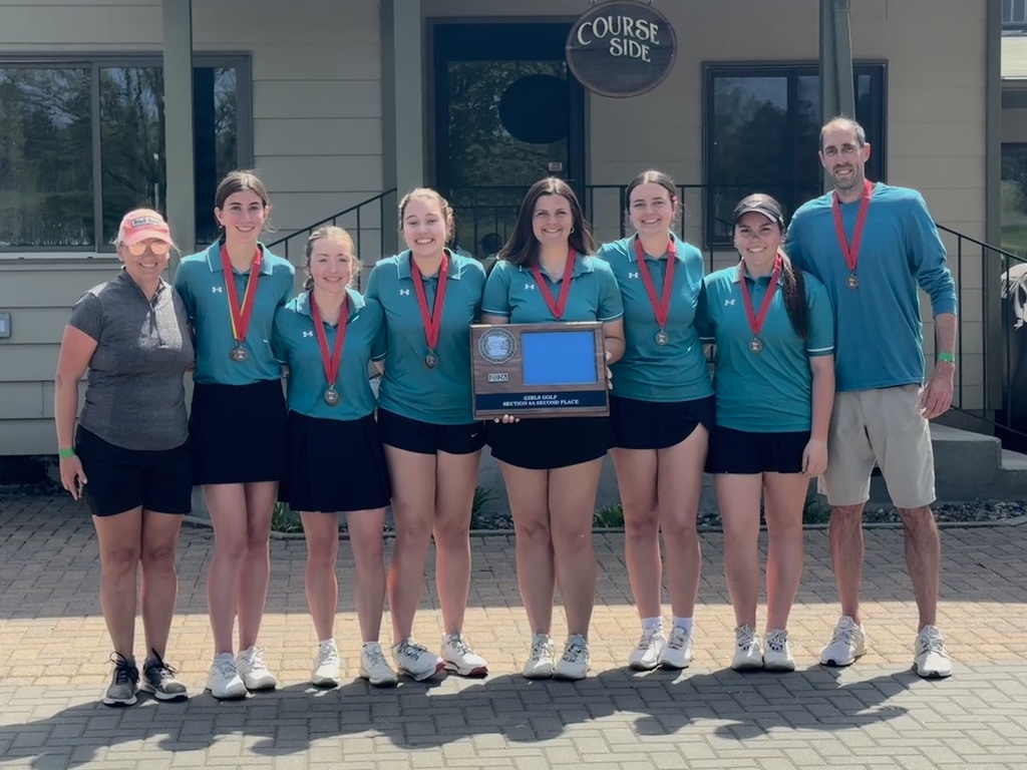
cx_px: 514
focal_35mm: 48
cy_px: 385
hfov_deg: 39.7
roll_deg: +0.7
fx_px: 1424
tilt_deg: -3.4
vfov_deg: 30.3
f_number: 1.78
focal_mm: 6.76
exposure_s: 1/1984
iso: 64
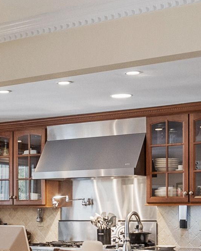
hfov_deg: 17.5
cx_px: -32
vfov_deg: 22.4
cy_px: 210
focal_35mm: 84
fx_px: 625
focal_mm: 10
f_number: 7.1
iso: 400
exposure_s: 1/2.5
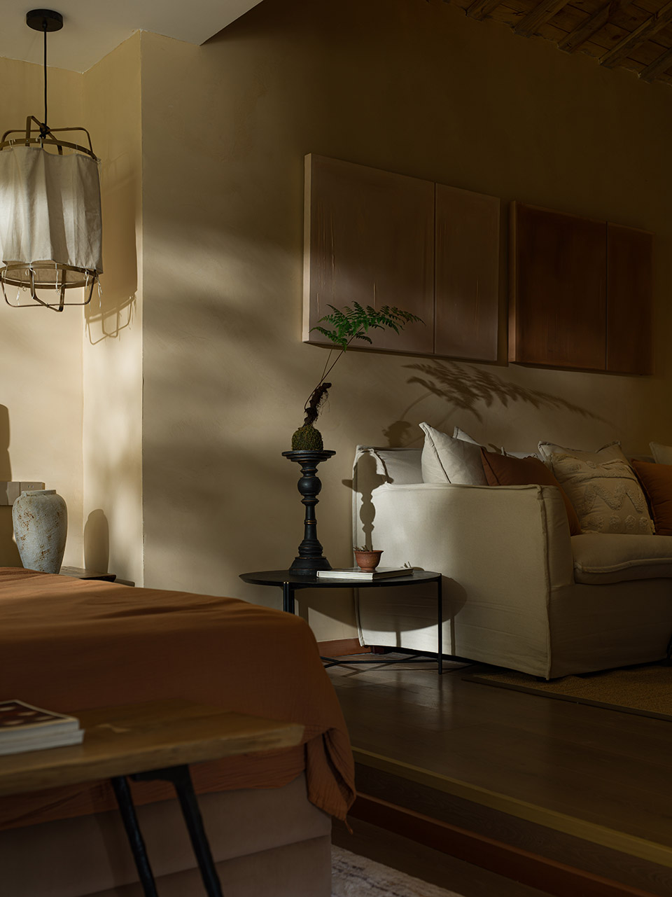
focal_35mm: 39
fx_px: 1010
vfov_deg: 47.9
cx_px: 336
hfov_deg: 36.8
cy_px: 448
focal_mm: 50
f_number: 6.3
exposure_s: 1/8
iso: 100
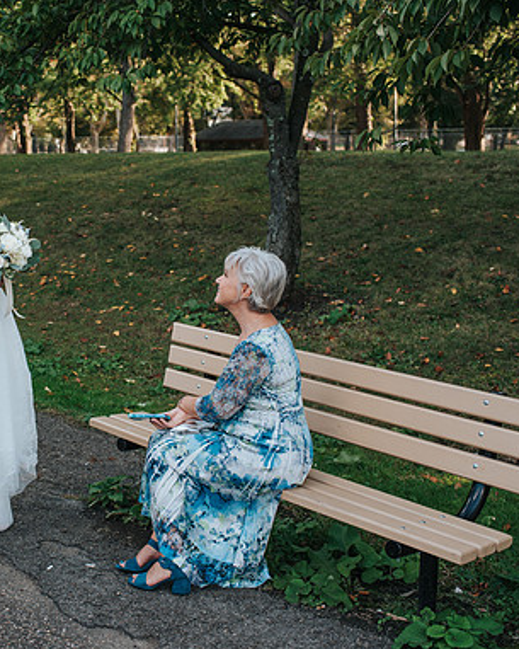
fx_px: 960
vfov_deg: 37.3
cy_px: 326
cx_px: 82
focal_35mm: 50
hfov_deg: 29.4
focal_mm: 35
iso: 400
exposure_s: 1/800
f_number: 3.2
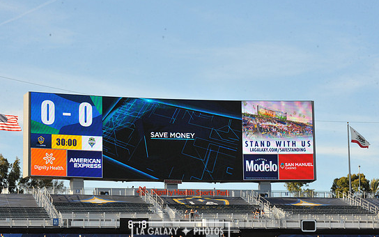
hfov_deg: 18.3
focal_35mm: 114
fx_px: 1178
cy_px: 126
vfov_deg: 11.5
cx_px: 180
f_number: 14
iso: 1600
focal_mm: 105
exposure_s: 1/800
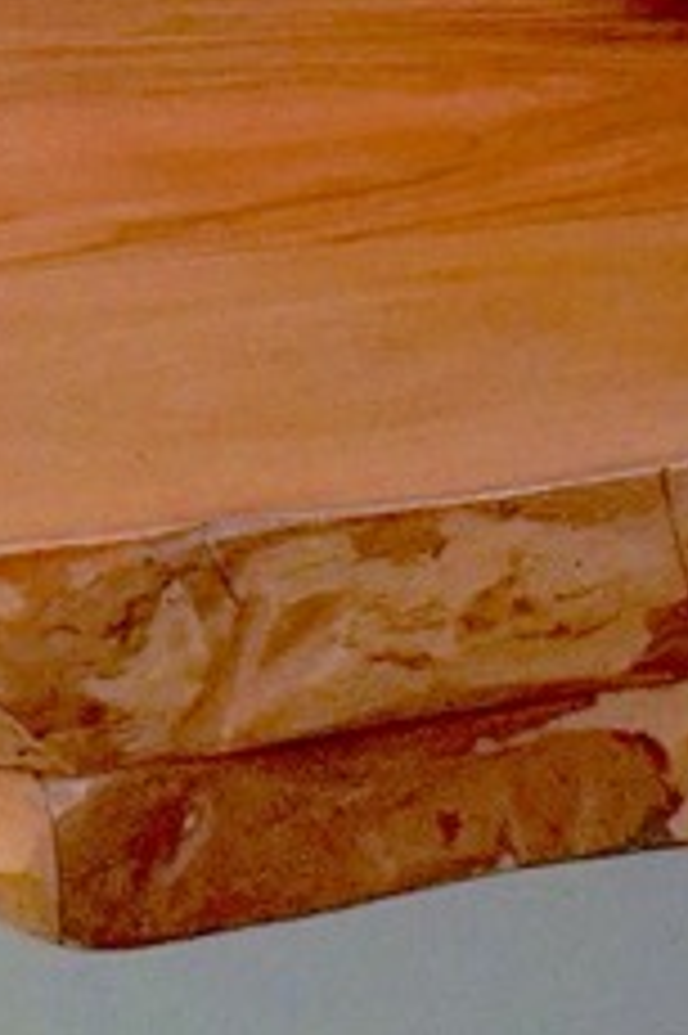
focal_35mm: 270
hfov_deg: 5.1
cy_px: -2673
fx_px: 7749
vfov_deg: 6.5
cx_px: 657
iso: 1600
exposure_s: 1/200
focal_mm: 23
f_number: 4
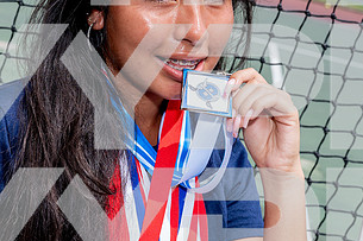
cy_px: 87
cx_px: 164
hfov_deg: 23.1
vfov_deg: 15.5
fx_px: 887
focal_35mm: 88
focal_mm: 46
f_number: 6.3
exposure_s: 1/250
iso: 100
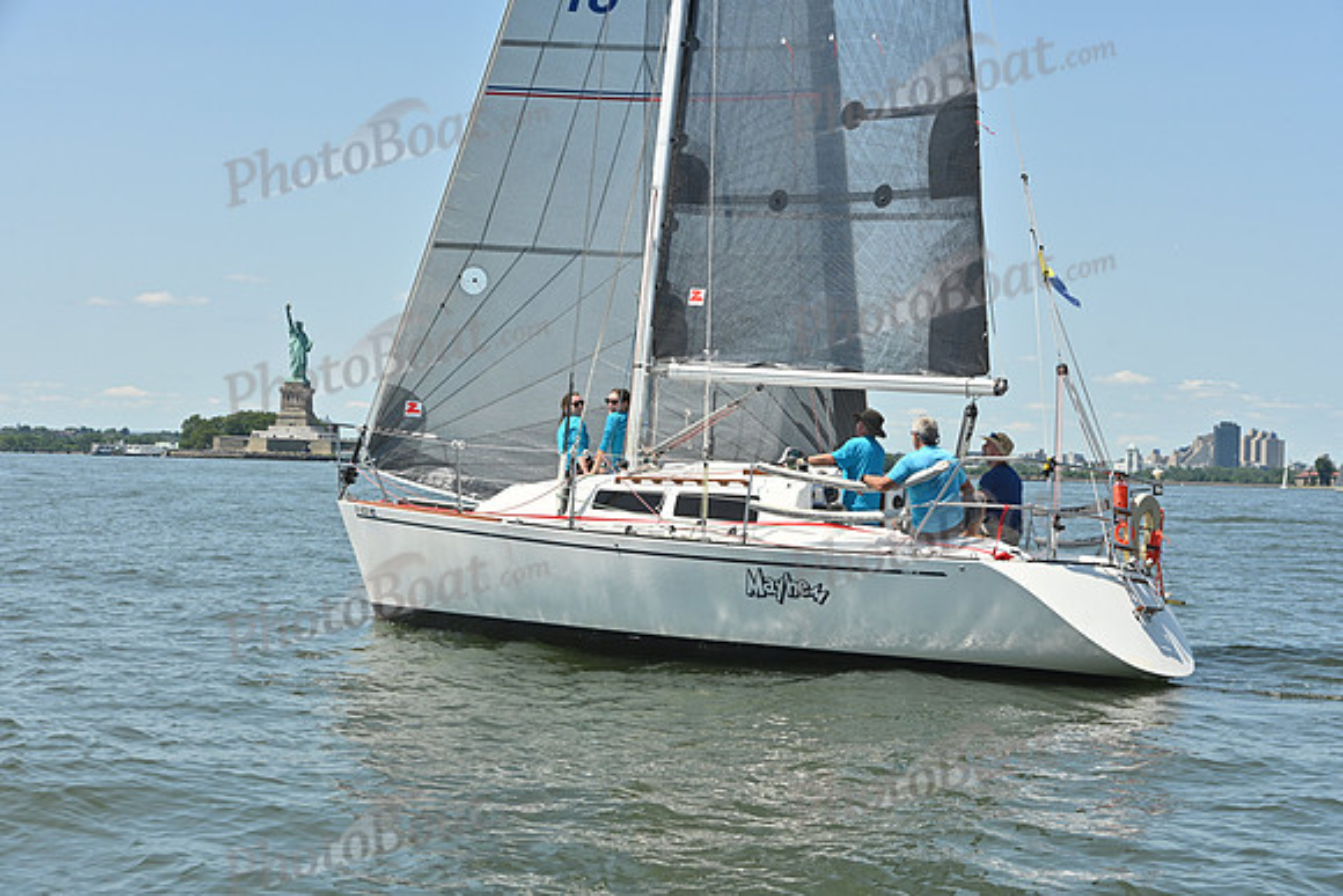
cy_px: 448
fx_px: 2612
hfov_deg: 28.8
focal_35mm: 70
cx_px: 672
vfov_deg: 19.5
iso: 320
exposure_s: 1/1000
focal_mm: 70
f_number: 9
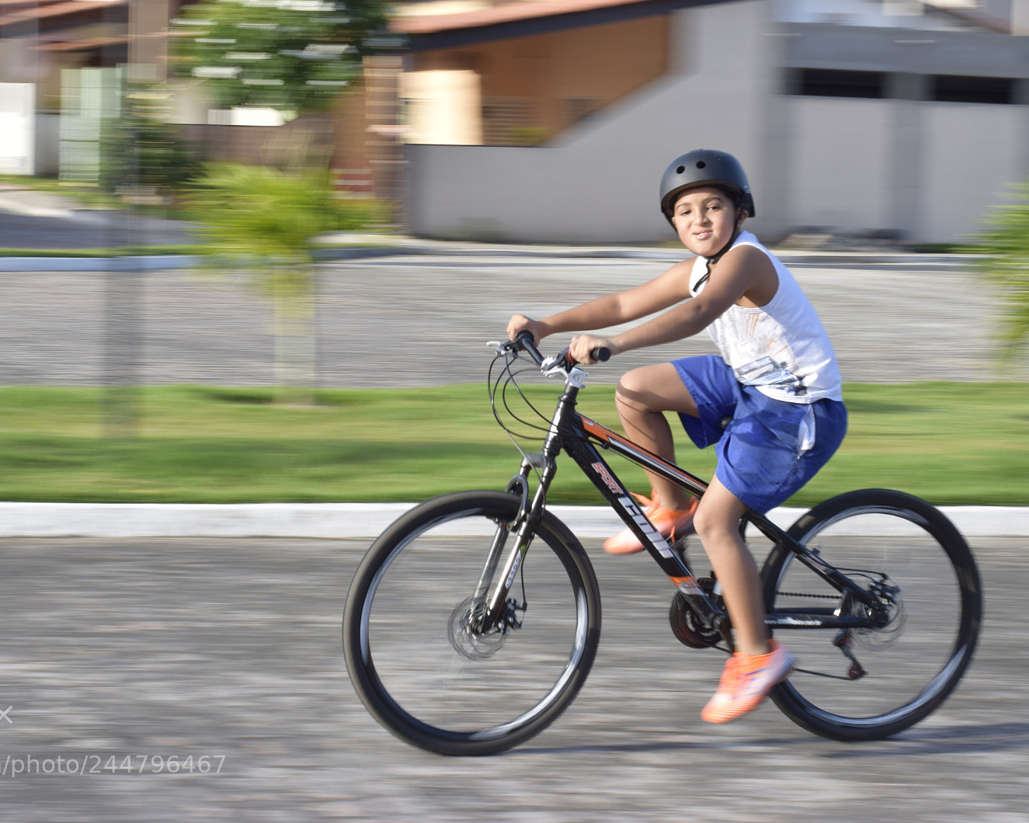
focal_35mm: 85
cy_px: 412
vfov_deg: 18.1
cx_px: 441
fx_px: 2589
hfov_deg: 22.5
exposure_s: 1/50
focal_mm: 50
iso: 100
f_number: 16
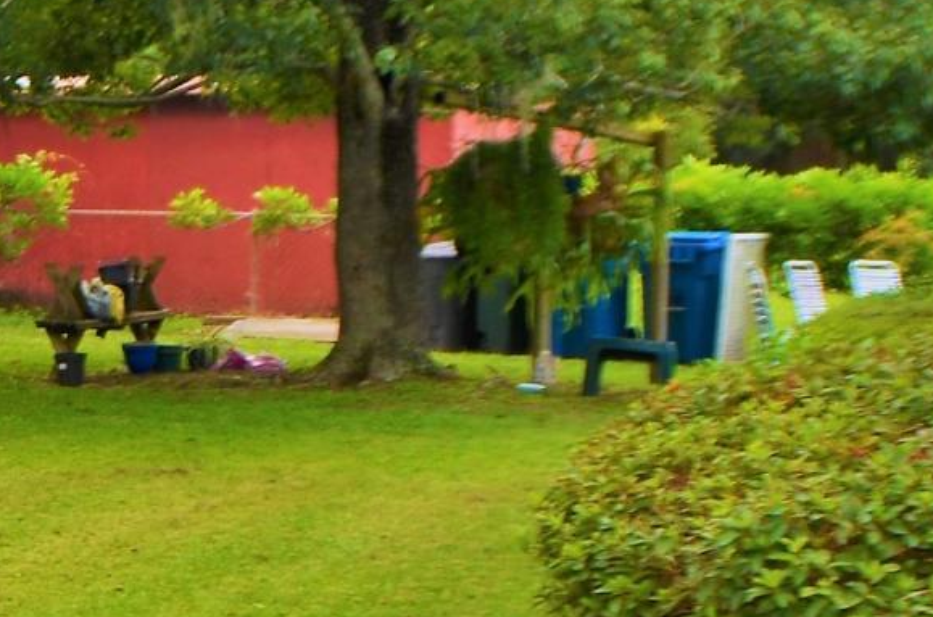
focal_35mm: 171
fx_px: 4421
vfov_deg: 8.0
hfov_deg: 11.4
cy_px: 392
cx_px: -630
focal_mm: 22
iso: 100
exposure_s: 1/250
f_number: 4.5
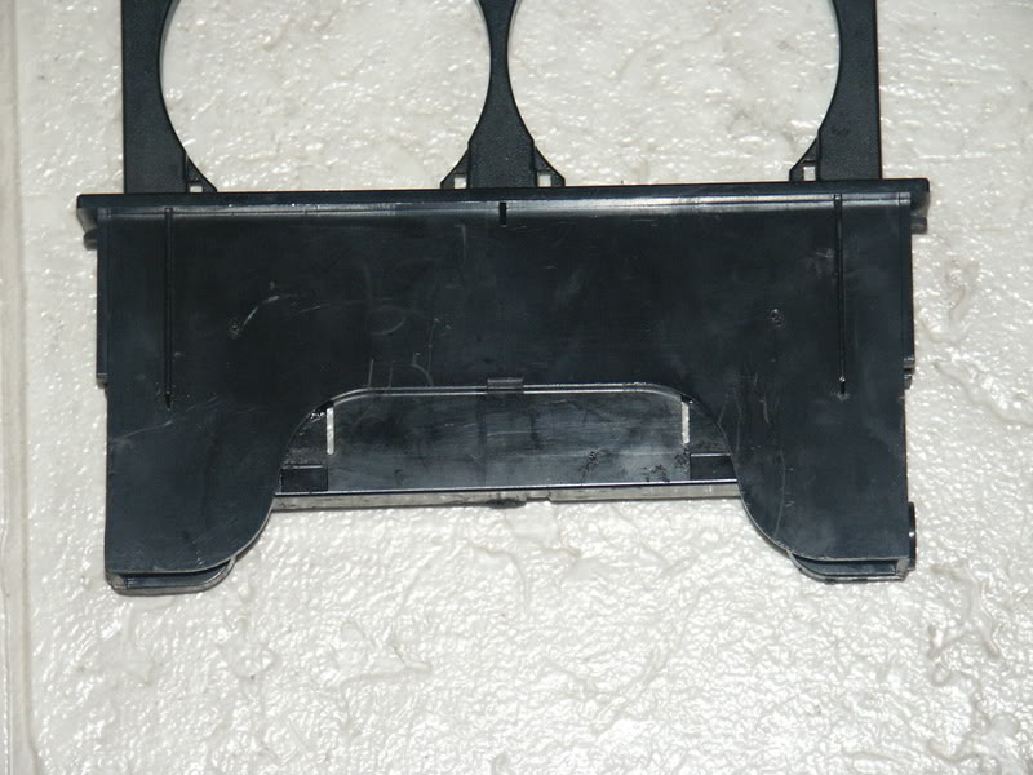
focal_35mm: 185
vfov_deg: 8.0
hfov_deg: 10.7
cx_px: 516
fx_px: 5521
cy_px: 388
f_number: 3.5
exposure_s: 1/180
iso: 200
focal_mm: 46.87
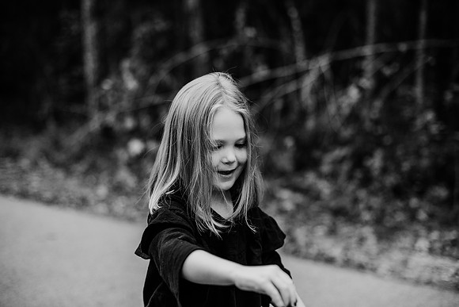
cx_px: 230
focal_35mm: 50
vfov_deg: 27.0
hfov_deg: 39.6
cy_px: 154
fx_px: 638
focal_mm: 50
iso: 320
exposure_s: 1/800
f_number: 2.2
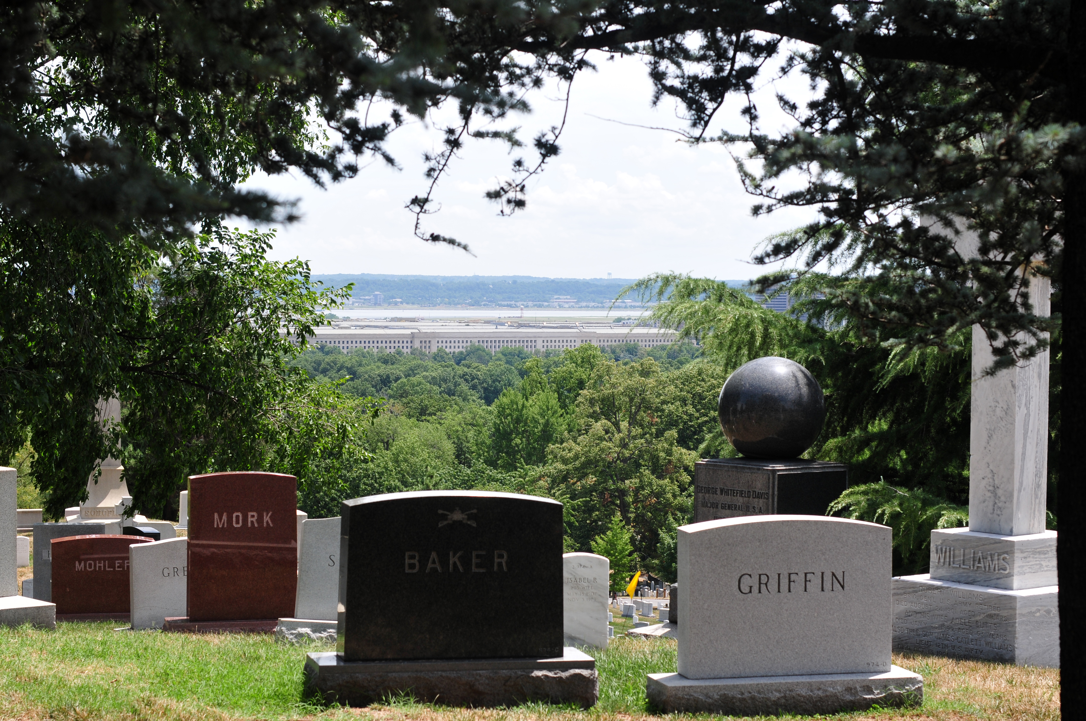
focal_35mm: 75
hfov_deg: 27.0
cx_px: 543
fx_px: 2260
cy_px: 360
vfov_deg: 18.1
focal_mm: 50
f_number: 6.3
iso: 200
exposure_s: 1/400
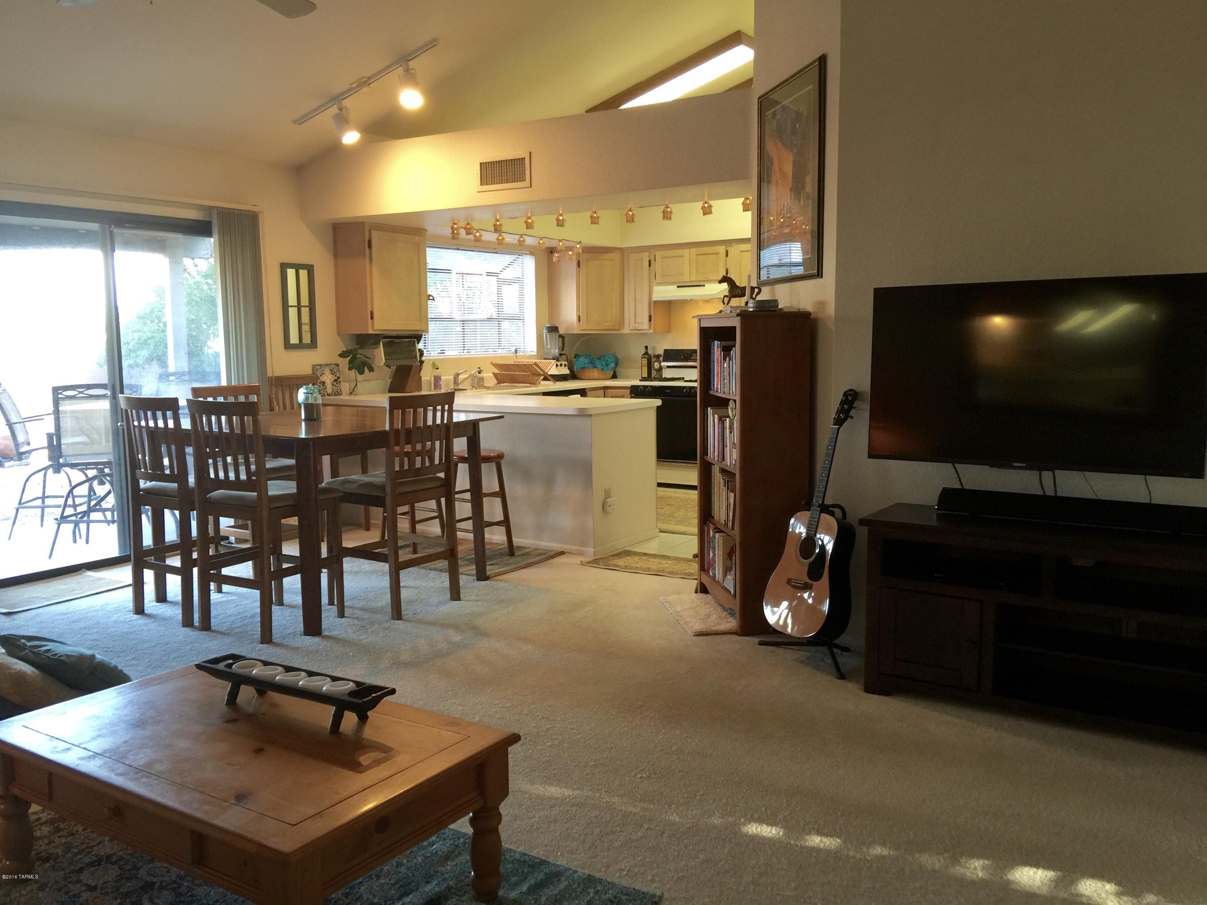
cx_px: 604
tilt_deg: -6.0
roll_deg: -0.6
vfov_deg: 48.2
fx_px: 1011
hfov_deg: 61.7
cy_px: 452
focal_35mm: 29
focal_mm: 4.15
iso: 40
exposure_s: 1/15
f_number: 2.2
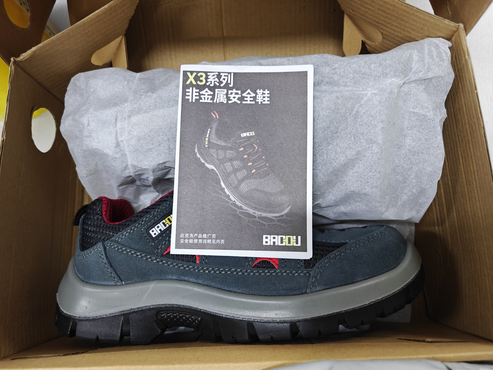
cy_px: 185
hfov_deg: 73.9
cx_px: 246
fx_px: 328
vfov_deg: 58.9
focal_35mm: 23
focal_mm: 6.06
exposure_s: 1/100
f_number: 1.6
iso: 1250
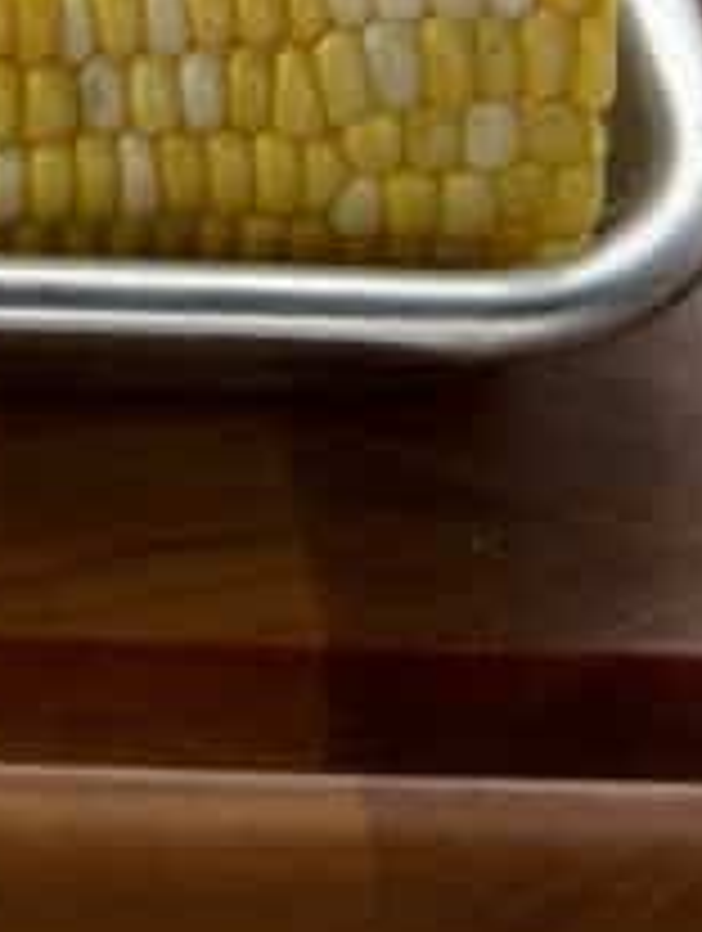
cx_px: -1004
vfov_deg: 7.7
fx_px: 6389
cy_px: -1315
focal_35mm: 237
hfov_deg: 6.0
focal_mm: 6.76
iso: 64
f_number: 1.78
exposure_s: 1/855
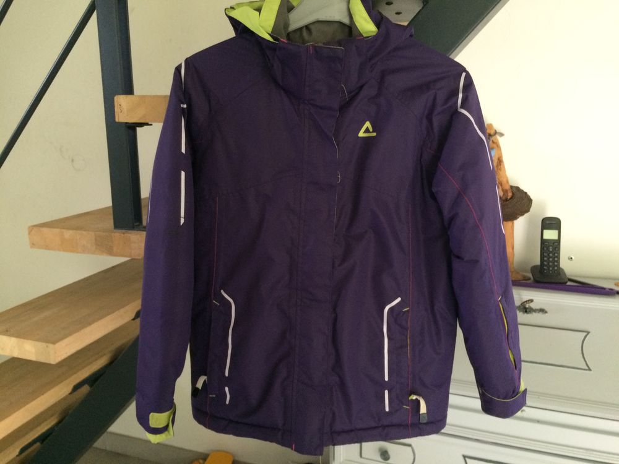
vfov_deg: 48.2
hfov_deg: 61.7
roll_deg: -0.1
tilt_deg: -11.9
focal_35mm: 29
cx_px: 310
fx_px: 519
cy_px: 232
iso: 250
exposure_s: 1/20
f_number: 2.2
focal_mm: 4.15
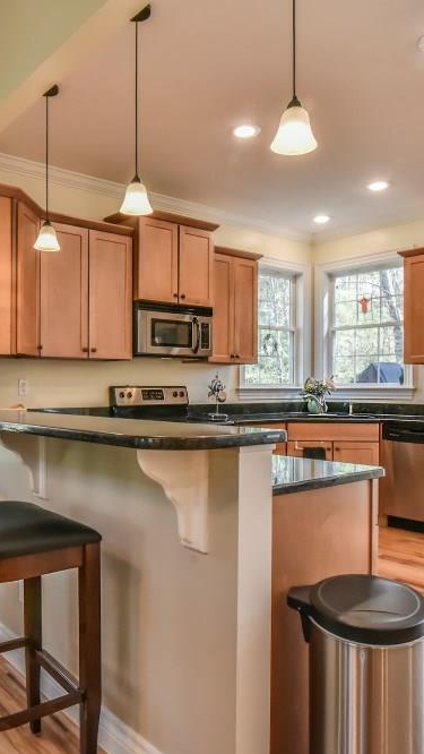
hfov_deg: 39.9
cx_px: 153
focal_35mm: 29
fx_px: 579
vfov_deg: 66.0
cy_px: 386
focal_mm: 18
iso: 4000
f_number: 10
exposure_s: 1/100
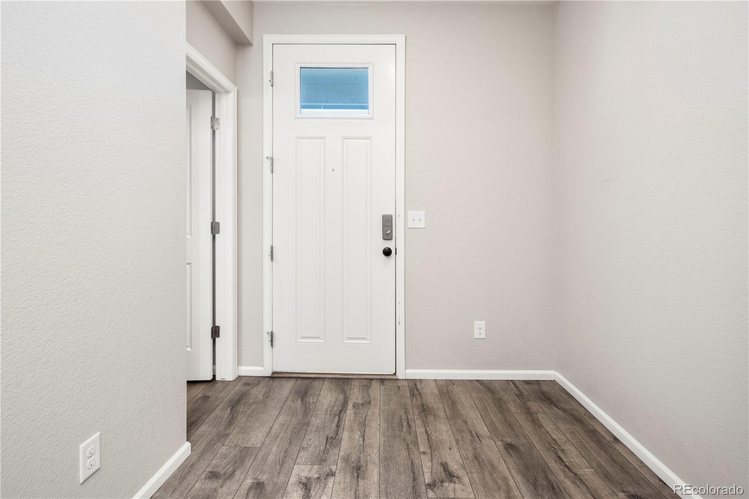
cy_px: 250
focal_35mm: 16
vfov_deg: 73.8
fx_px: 333
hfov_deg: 96.7
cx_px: 374
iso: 400
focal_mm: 16
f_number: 8
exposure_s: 1/15
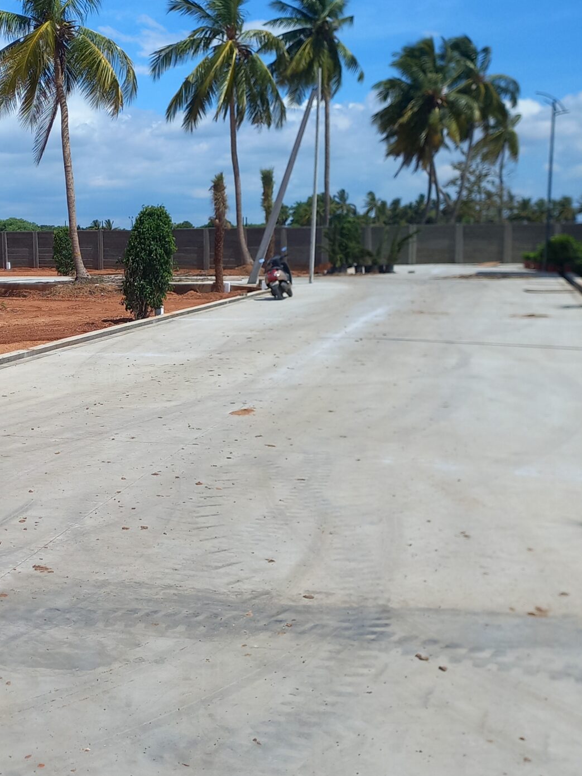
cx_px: 89
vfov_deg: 41.2
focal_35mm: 46
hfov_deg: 30.5
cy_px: 392
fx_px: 1031
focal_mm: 4.65
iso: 50
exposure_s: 1/1855
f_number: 1.8
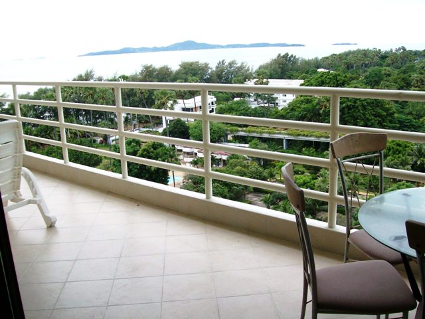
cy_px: 160
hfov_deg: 51.4
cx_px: 212
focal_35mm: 36
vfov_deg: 39.7
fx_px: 442
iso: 200
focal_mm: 6
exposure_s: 1/1316
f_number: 2.7
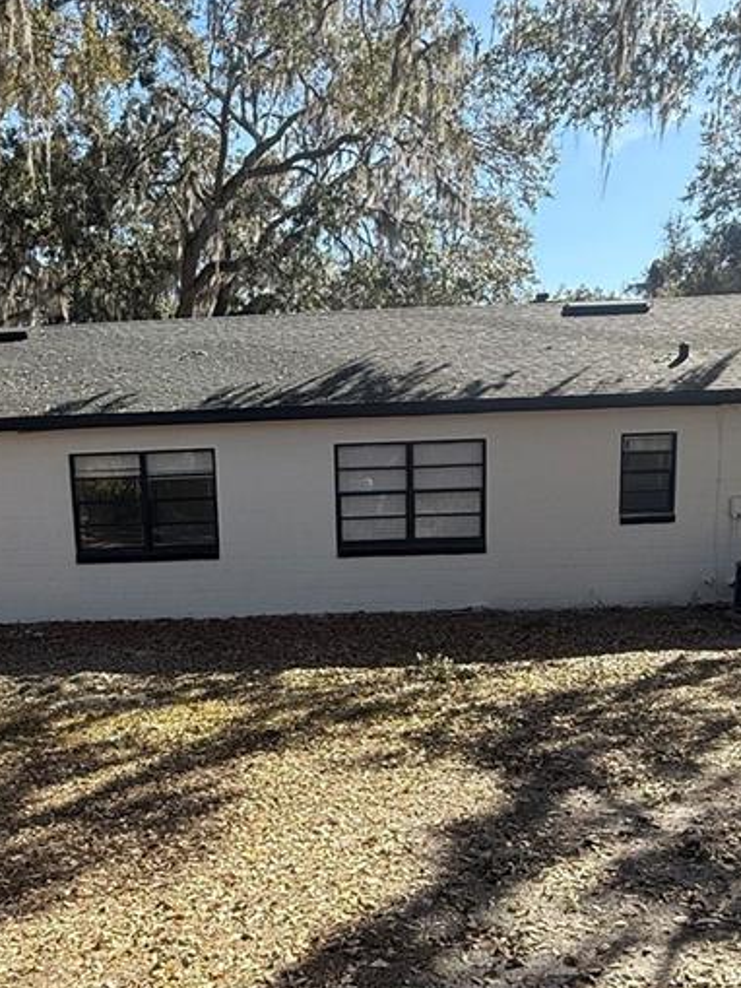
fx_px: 941
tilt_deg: -9.4
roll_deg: +2.0
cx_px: 301
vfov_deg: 54.4
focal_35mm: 33
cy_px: 646
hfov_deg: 42.8
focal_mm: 2.22
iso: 64
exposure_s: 1/717
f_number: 2.2
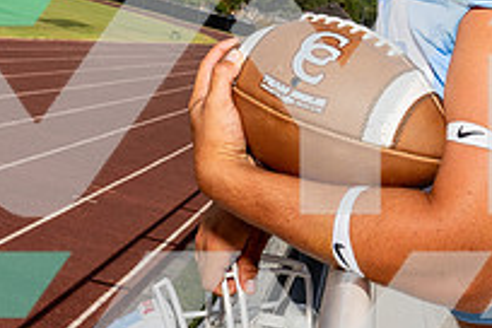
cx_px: 429
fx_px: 1066
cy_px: 84
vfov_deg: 17.4
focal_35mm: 78
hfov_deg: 25.3
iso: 125
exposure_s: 1/250
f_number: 11
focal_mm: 24
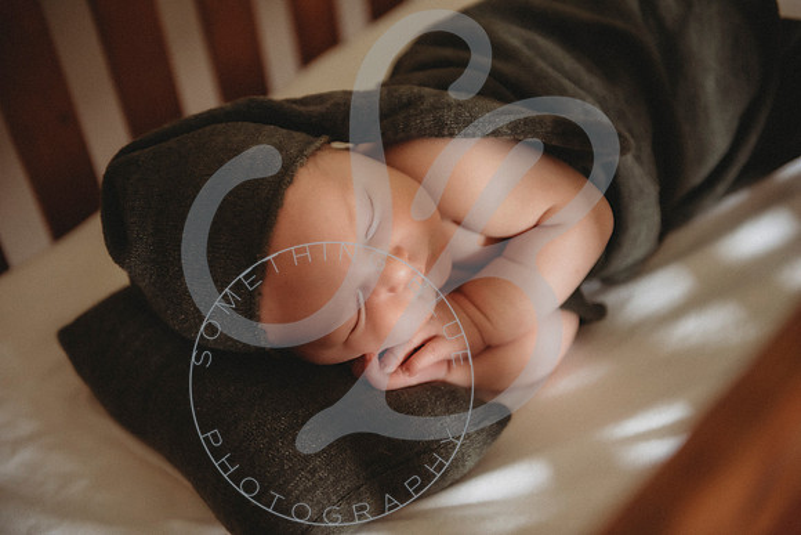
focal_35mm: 58
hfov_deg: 34.5
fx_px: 1291
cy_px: 268
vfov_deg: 23.4
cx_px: 400
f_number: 2.8
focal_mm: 58
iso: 1600
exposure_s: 1/125
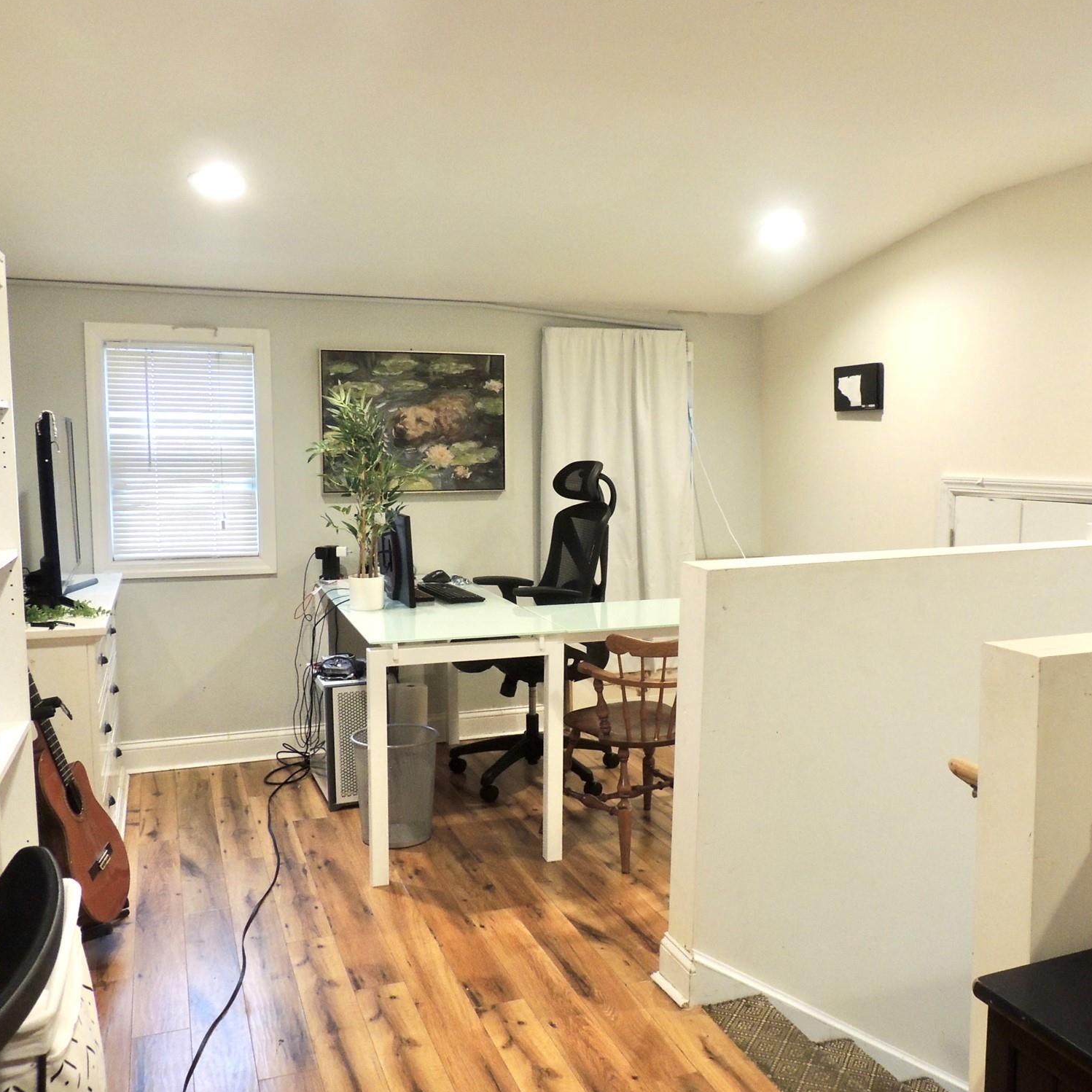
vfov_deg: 55.6
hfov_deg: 55.6
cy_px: 539
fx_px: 1035
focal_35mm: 29
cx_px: 590
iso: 360
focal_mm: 4.3
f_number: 3
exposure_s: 1/30
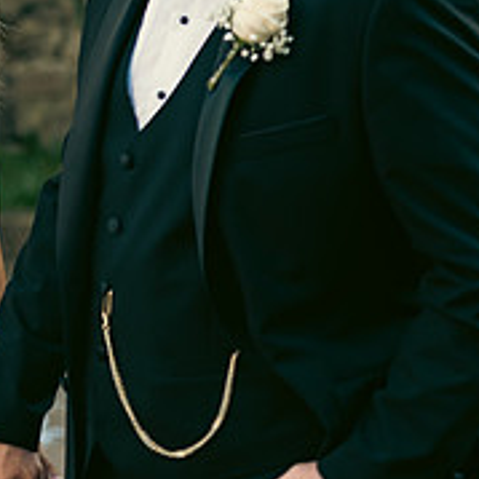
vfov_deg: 5.3
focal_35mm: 331
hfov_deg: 5.3
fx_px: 5182
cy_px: -25
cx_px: -54
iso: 200
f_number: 3.5
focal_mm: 120
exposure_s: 1/200
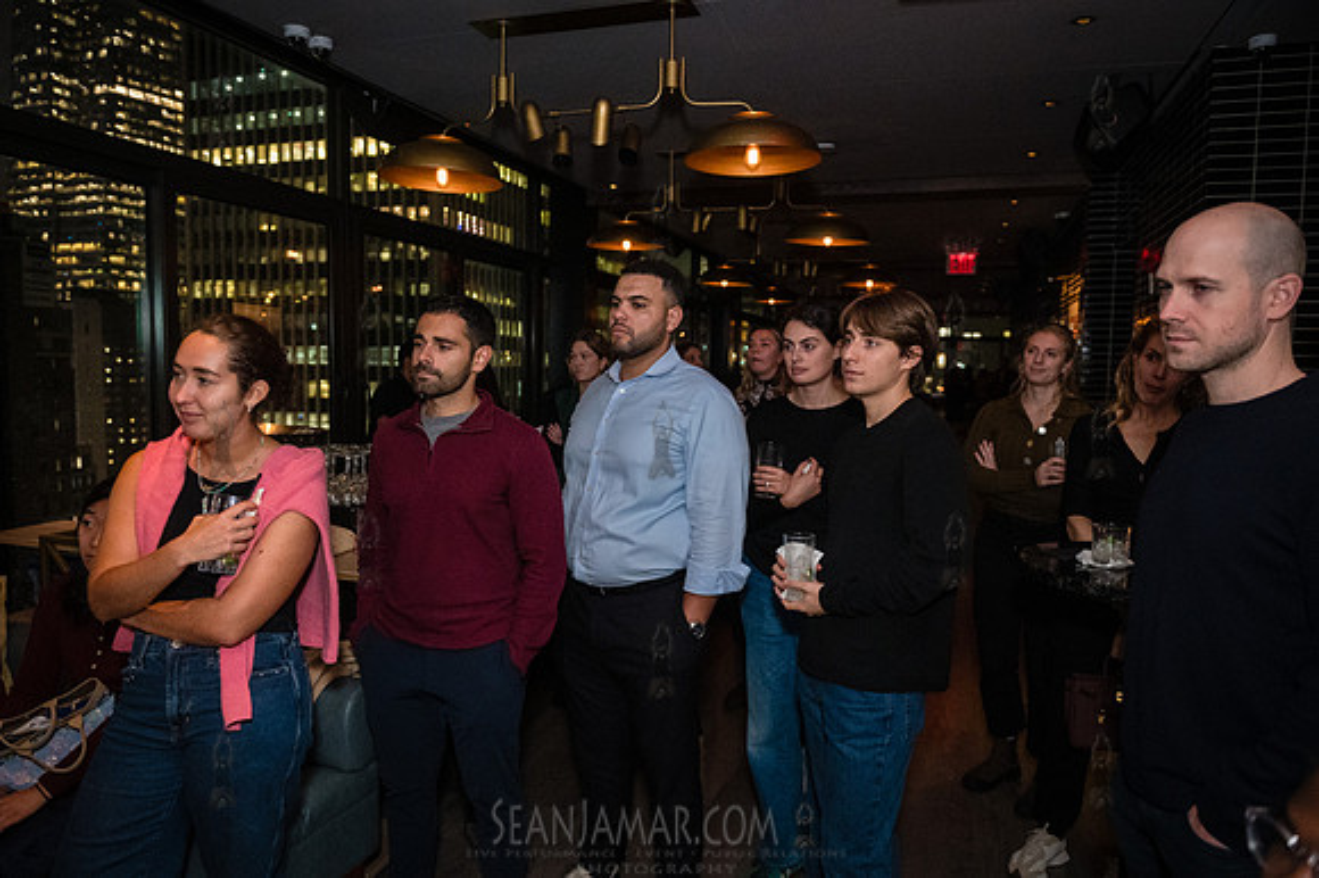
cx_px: 660
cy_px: 439
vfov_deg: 52.8
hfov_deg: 73.4
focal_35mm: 24
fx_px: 885
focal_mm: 24
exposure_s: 1/320
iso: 12800
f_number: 3.5
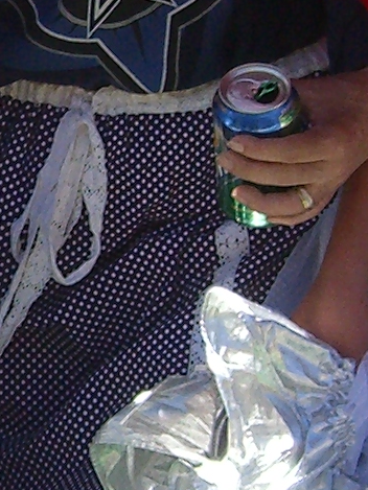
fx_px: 3528
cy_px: 298
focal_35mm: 249
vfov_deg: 7.9
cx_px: -188
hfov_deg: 5.9
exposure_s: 1/1000
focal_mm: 7.9
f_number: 2.8
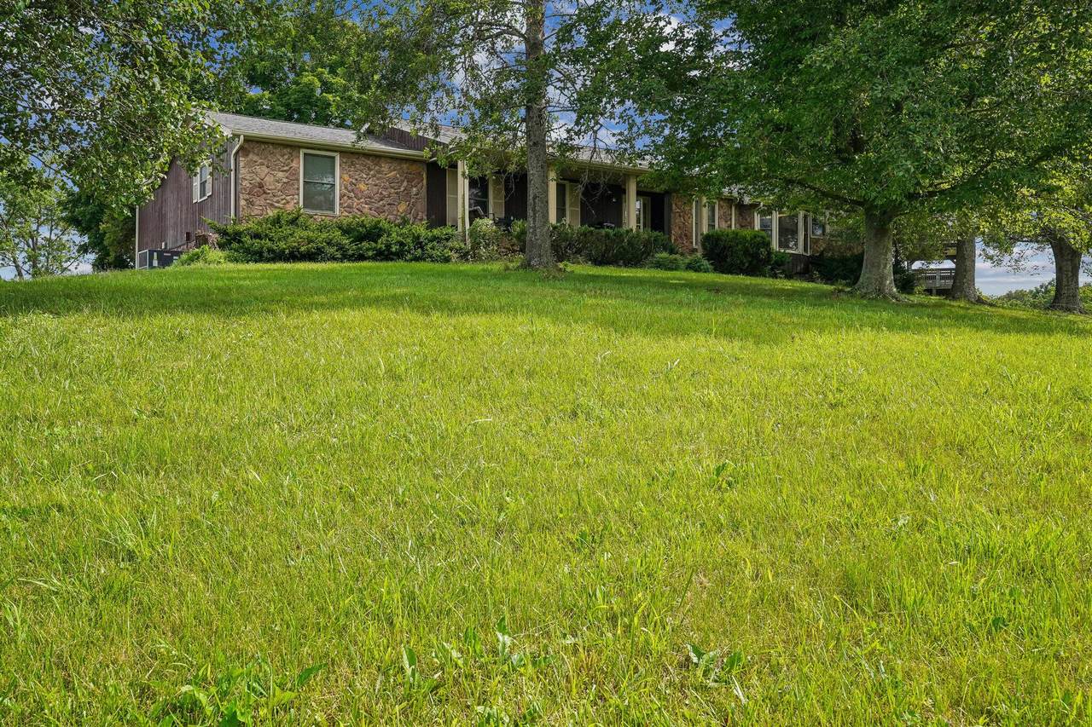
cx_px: 546
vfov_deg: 37.8
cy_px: 364
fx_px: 1061
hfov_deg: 54.4
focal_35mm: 35
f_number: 11
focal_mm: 35
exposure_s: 1/200
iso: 400
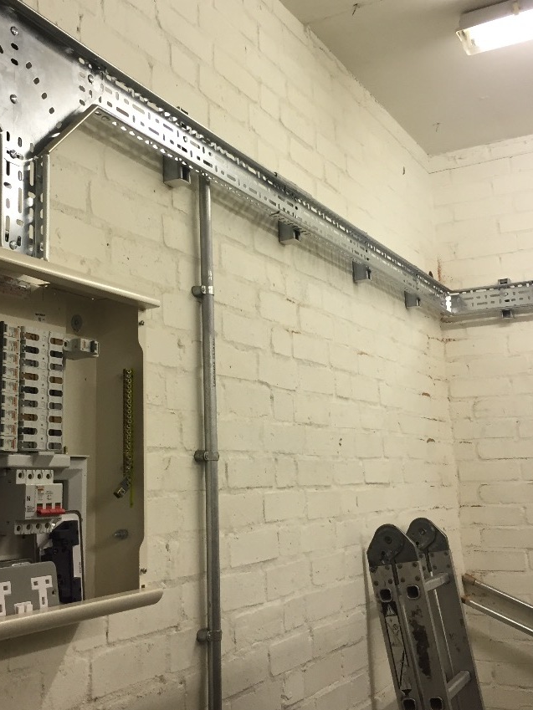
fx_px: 842
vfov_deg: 45.6
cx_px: 193
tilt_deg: +12.4
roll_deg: +1.5
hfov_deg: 34.9
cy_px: 301
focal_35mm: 41
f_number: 2.2
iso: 50
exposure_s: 1/33
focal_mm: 4.15
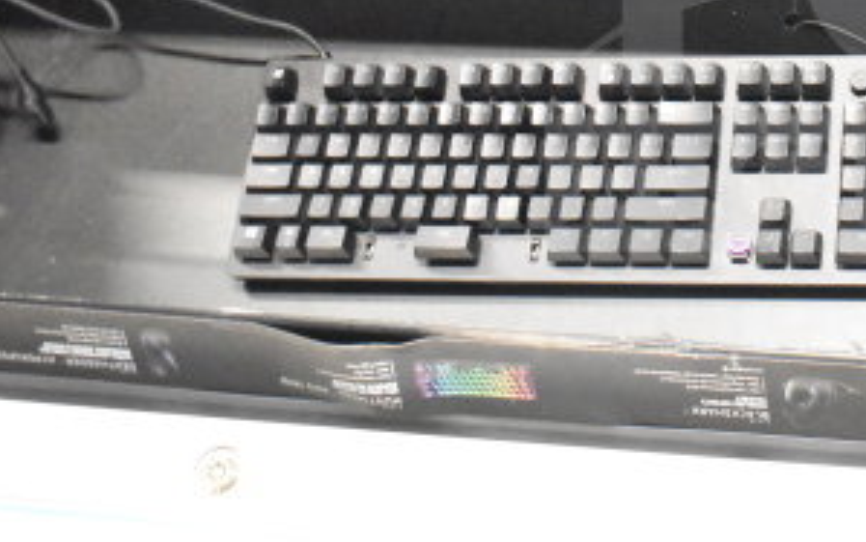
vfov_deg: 16.4
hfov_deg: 25.2
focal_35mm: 78
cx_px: 869
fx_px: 1842
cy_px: 22
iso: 12800
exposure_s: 1/40
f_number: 4
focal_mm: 25
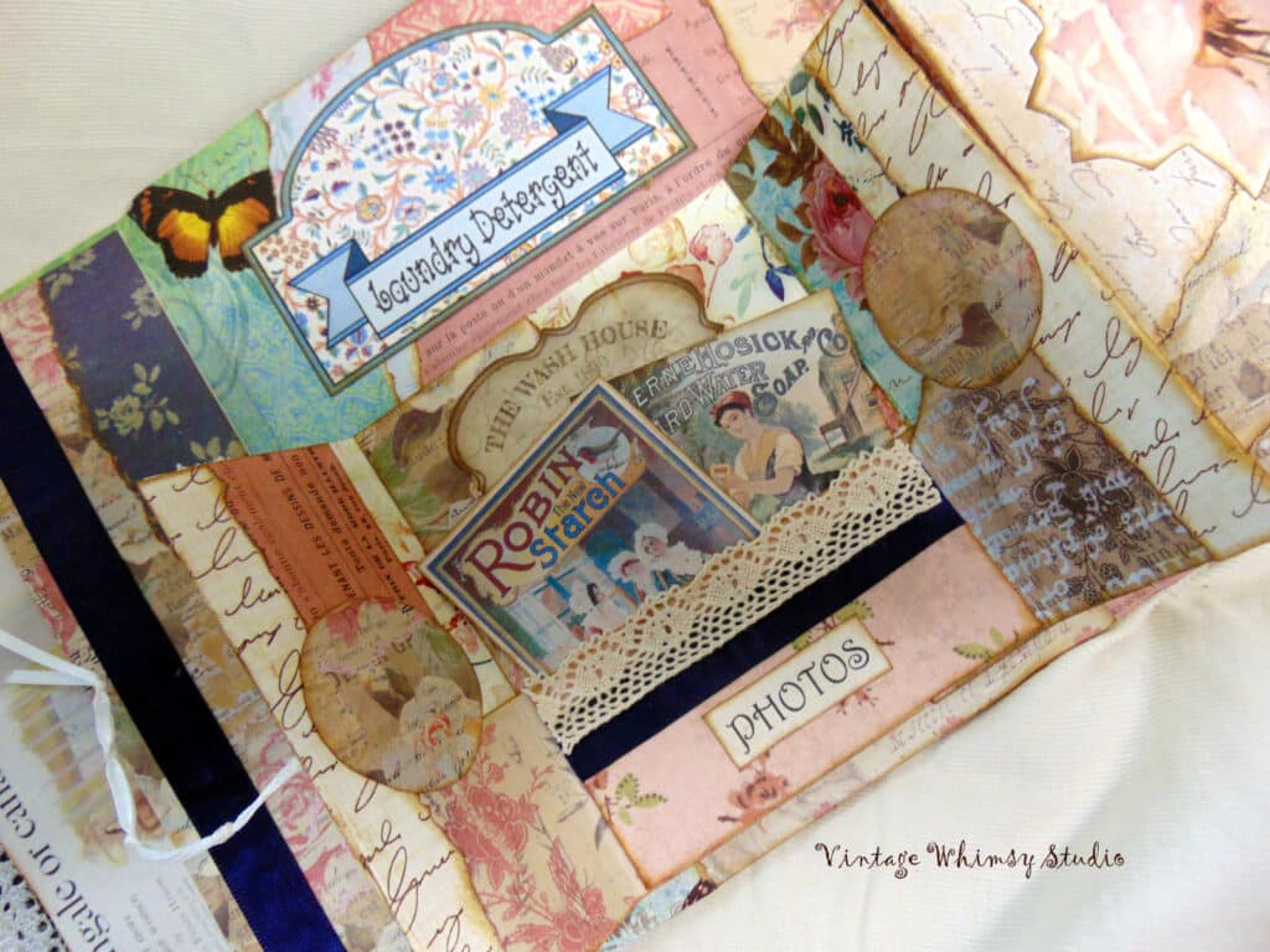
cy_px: 476
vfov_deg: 54.9
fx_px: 917
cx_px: 635
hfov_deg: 69.4
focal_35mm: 25
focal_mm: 4.5
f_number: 3
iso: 200
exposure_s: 1/30
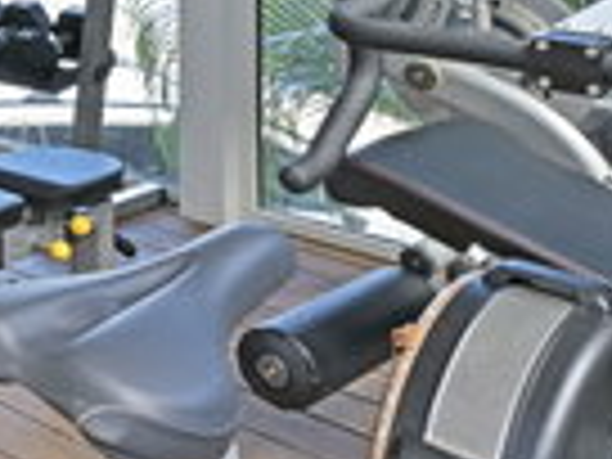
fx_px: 1078
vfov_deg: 22.7
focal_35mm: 61
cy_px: -36
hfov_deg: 24.6
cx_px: -306
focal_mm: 16
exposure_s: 1/13
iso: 250
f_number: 13
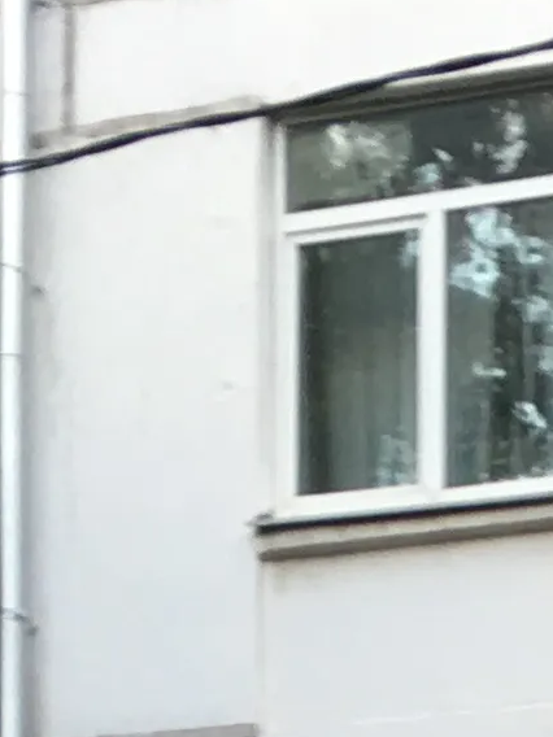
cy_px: 1924
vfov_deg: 8.5
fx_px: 4388
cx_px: 1098
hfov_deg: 7.0
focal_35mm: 206
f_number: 2.2
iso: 25
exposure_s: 1/116
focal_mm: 4.15
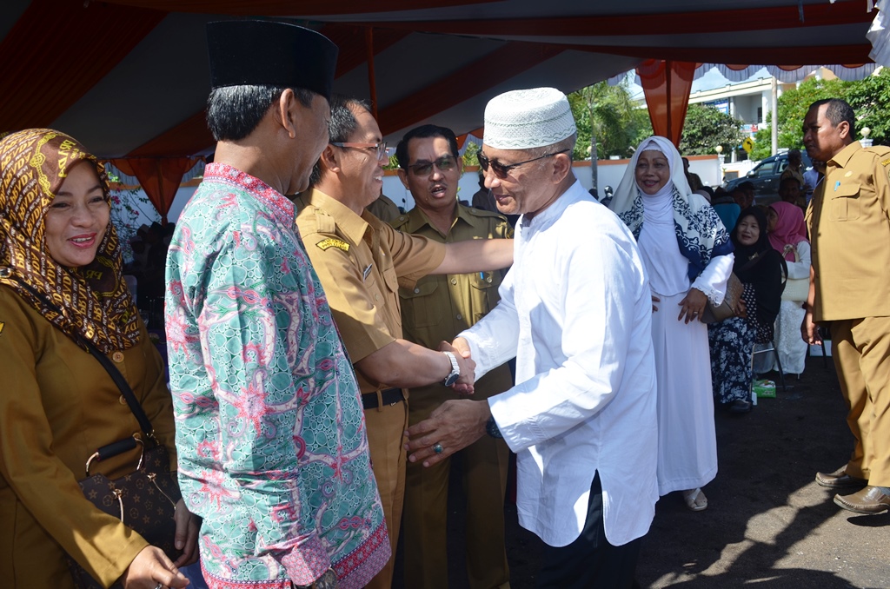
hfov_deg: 55.2
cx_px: 445
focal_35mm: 34
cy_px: 294
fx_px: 851
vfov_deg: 38.2
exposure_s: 1/250
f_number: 8
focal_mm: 23
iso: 100
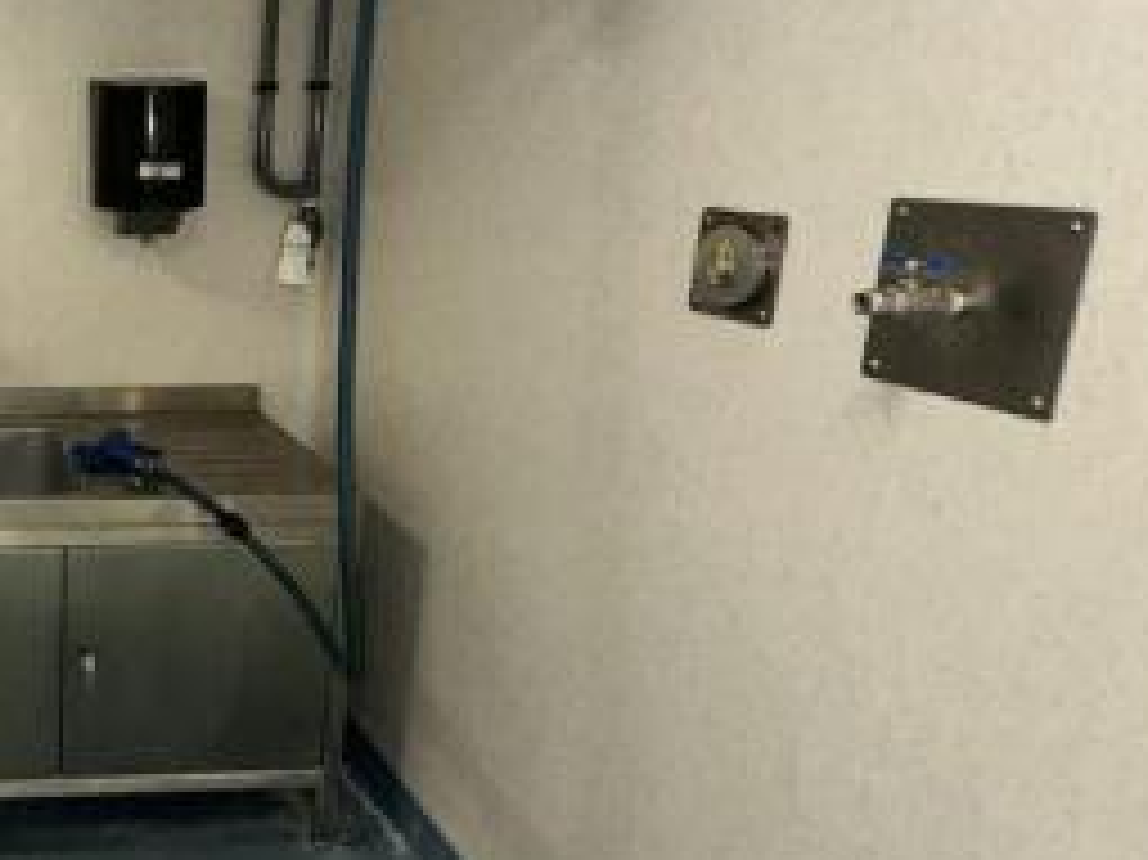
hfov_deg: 45.3
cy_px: 358
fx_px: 1061
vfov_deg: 44.0
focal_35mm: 32
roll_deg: +1.1
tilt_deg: -13.4
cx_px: -65
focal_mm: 2.22
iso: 160
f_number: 2.2
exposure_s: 1/50
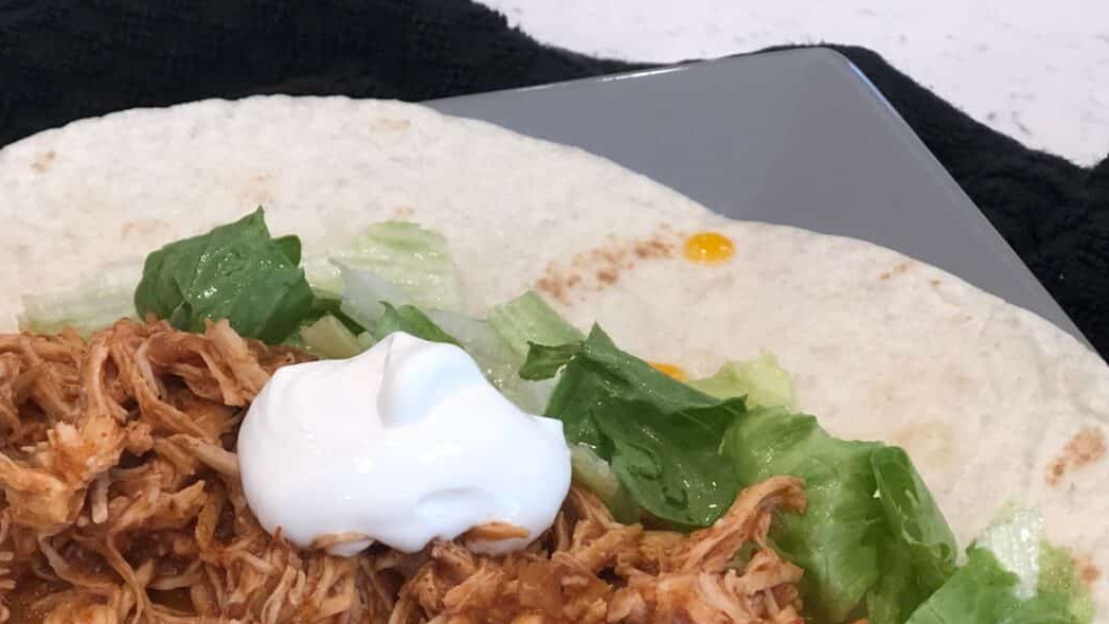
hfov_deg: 23.8
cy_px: 561
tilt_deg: -40.5
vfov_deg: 13.5
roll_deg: +2.4
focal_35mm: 89
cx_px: 382
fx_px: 2617
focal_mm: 6.6
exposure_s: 1/30
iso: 50
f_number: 2.8
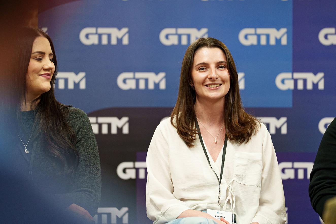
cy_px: 95
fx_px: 2189
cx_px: 194
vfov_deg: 5.9
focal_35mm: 235
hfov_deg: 8.8
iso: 1600
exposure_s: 1/200
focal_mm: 200
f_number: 2.8
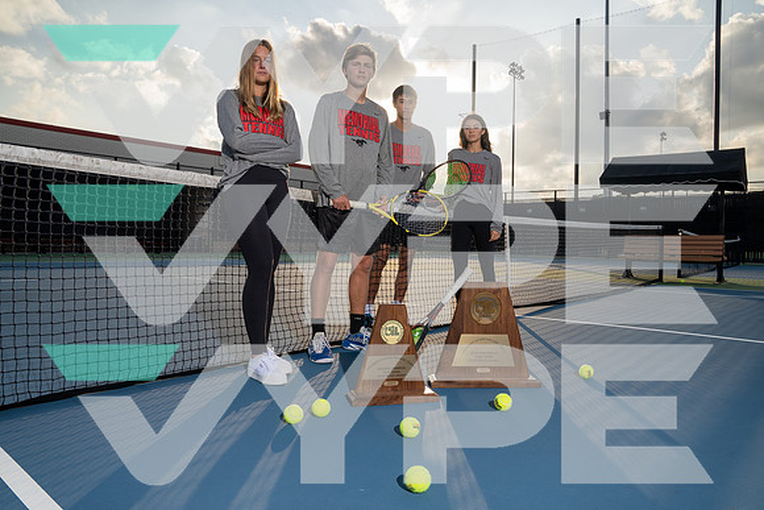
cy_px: 255
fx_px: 552
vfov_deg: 49.6
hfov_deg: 69.4
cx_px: 382
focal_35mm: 26
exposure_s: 1/250
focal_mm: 26
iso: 125
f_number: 8
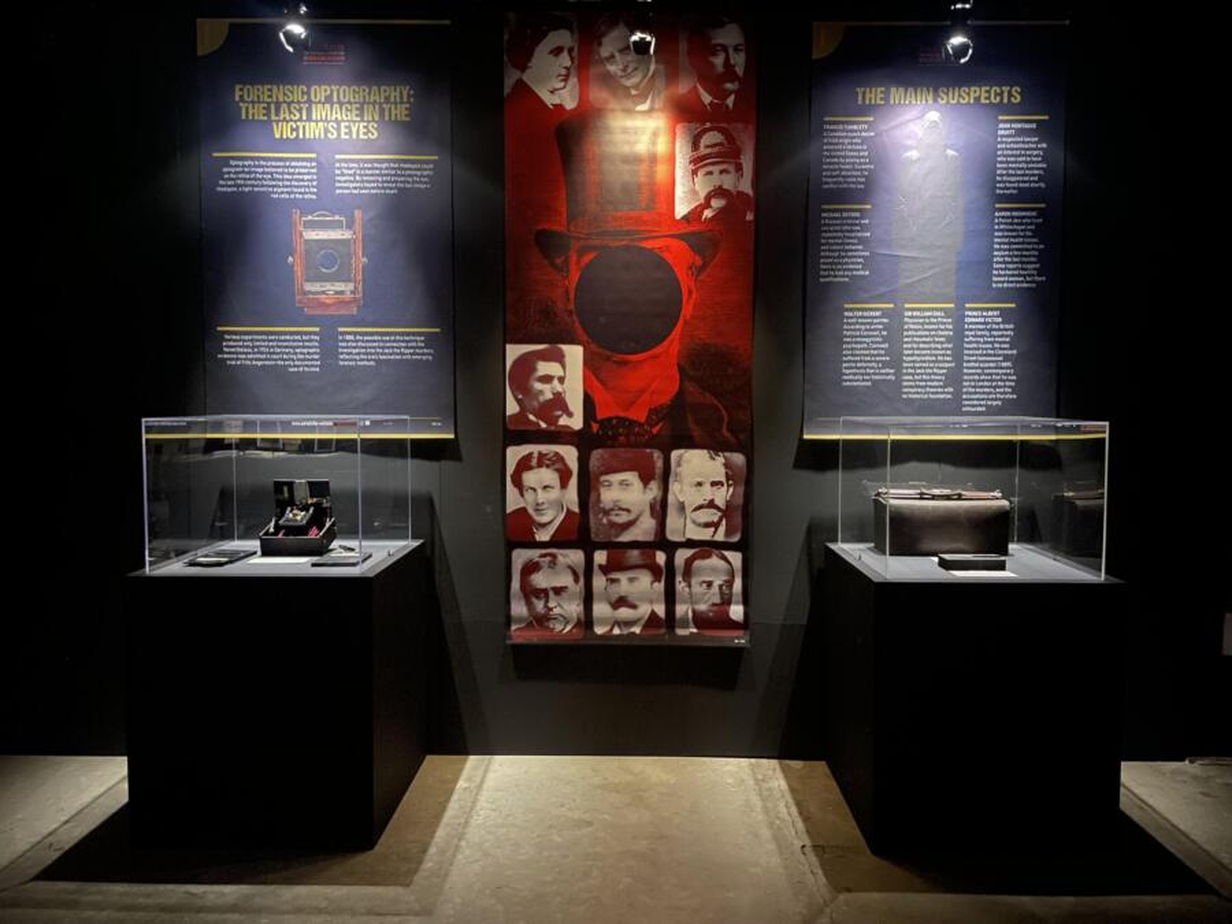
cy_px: 462
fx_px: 925
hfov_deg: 67.3
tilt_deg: -3.2
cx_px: 616
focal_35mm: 26
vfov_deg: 53.1
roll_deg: -0.2
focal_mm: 4.2
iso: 800
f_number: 1.6
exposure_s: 1/4
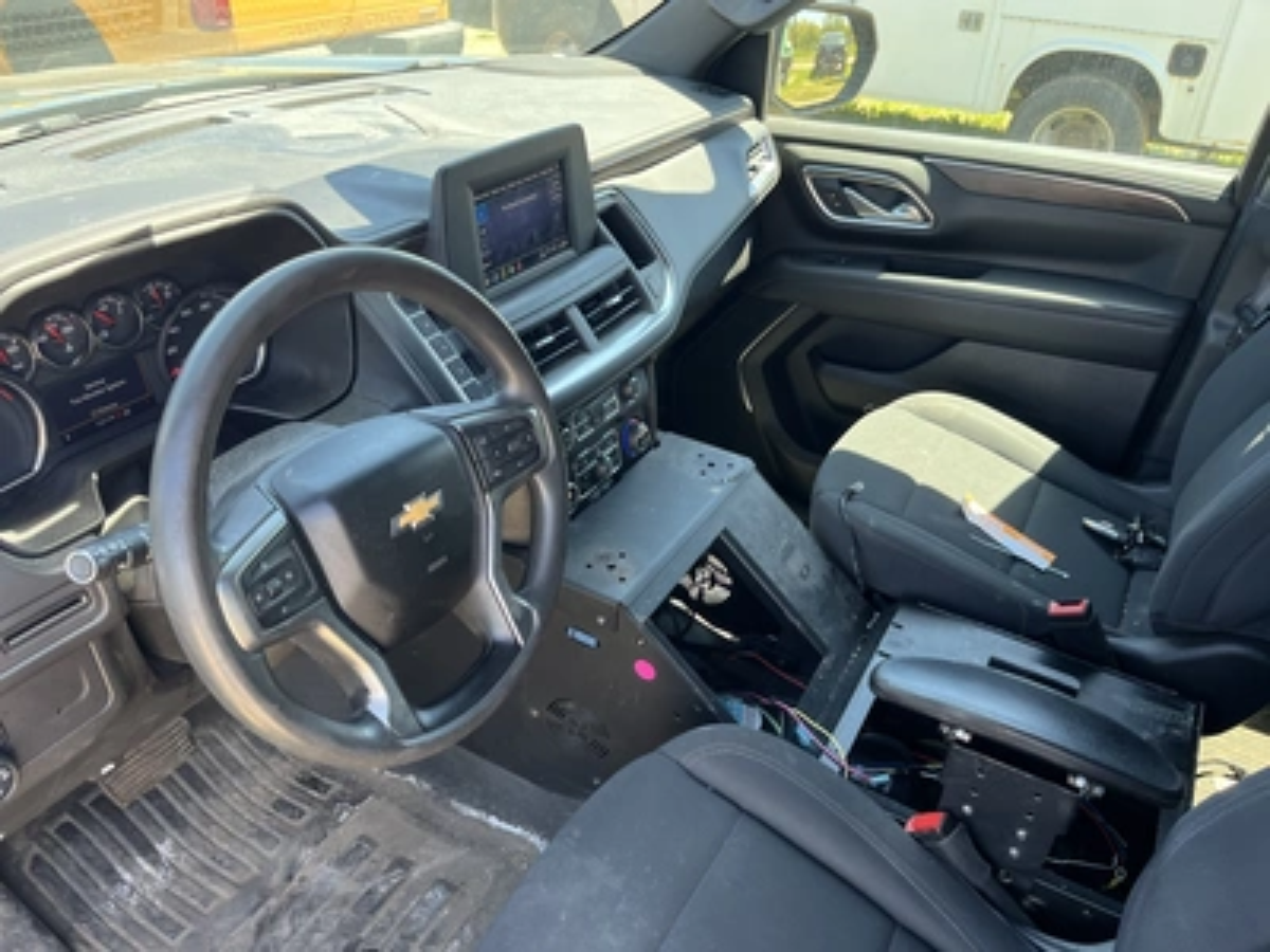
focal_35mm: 26
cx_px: 635
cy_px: 476
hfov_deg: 67.3
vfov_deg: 53.1
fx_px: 954
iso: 64
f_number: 1.6
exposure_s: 1/137
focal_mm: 5.1
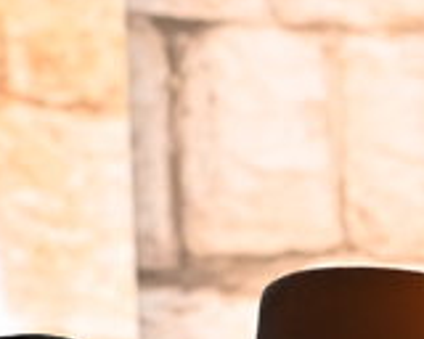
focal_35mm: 861
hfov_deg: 2.2
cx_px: 294
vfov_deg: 1.8
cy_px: 637
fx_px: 10804
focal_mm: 105
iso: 2000
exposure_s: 1/160
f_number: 3.2
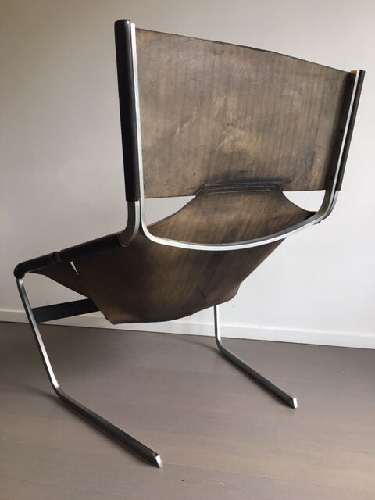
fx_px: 419
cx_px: 188
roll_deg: -0.5
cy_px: 250
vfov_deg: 61.7
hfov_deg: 48.2
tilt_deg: -10.8
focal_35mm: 29
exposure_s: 1/33
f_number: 2.2
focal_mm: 4.15
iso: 80
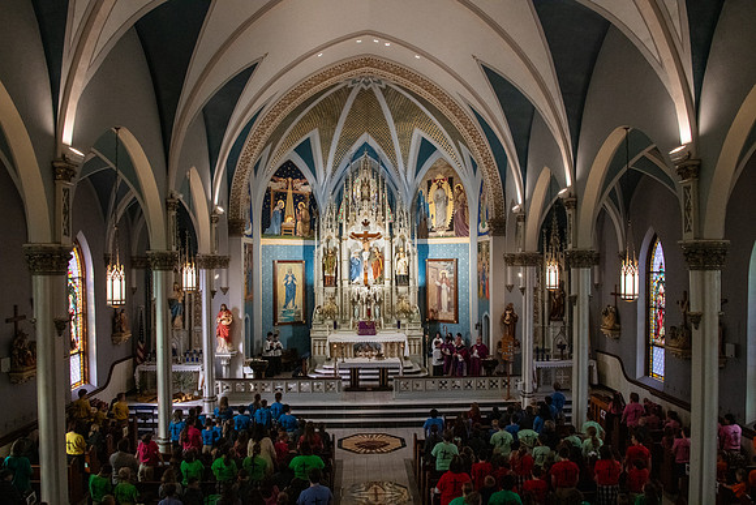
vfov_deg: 46.4
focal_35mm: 28
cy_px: 252
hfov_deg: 65.5
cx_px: 378
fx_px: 588
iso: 4000
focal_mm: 28
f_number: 10
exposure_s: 1/160
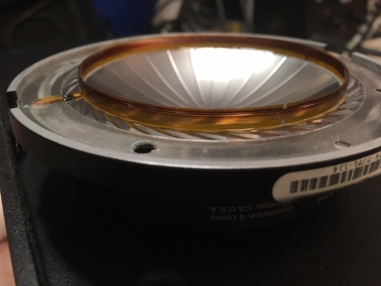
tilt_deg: -31.2
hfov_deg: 61.6
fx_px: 319
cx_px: 190
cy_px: 143
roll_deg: +11.4
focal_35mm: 29
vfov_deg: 48.3
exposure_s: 1/33
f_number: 2.2
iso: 50
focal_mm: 4.15
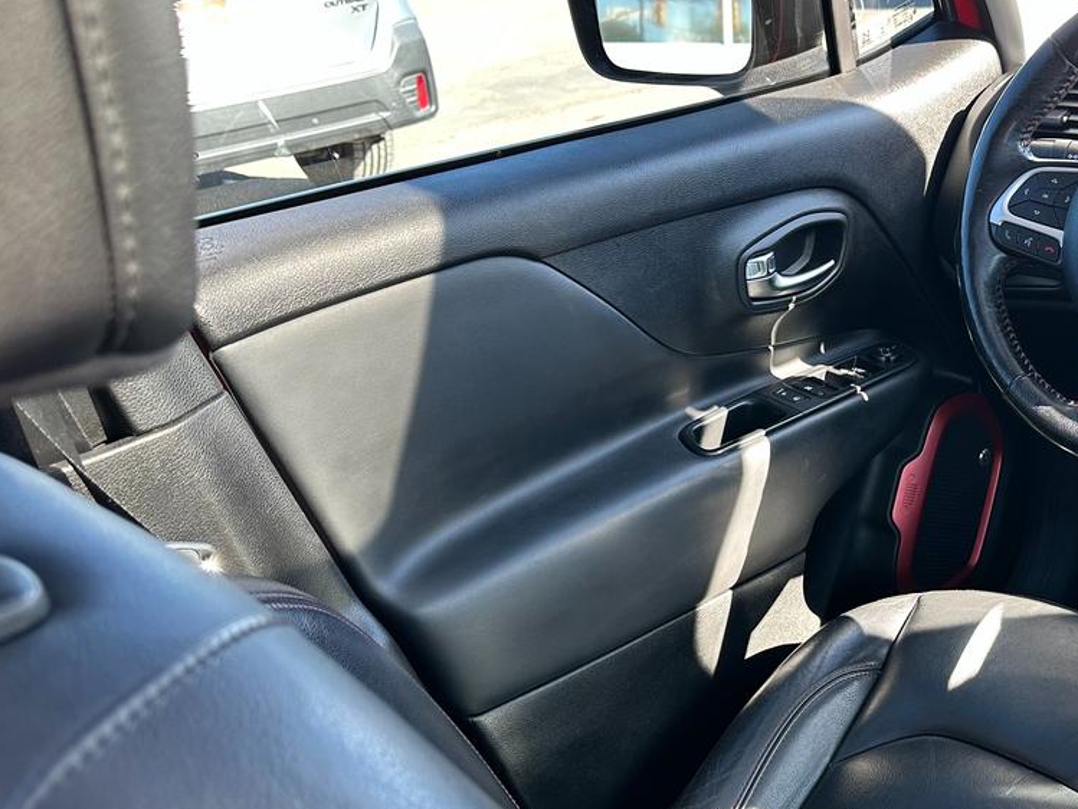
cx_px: 915
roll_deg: +4.9
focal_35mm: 41
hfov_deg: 42.9
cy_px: 439
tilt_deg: -25.6
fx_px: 1277
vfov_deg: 35.1
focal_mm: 6.86
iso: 125
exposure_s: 1/121
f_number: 1.78
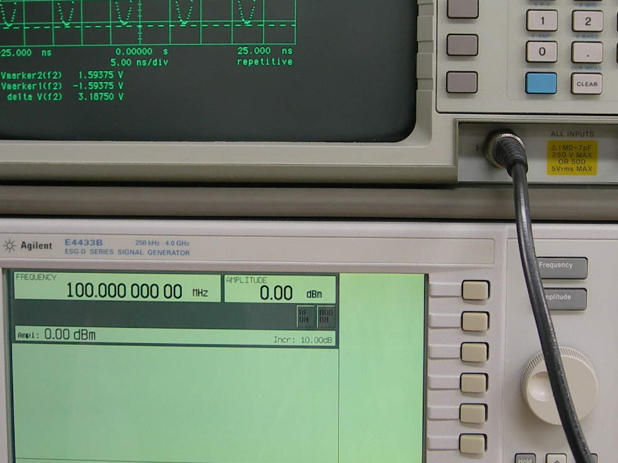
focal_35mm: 79
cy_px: 153
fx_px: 1411
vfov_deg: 18.6
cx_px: 371
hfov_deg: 24.7
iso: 50
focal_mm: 7.8
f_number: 2.8
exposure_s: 1/11.1
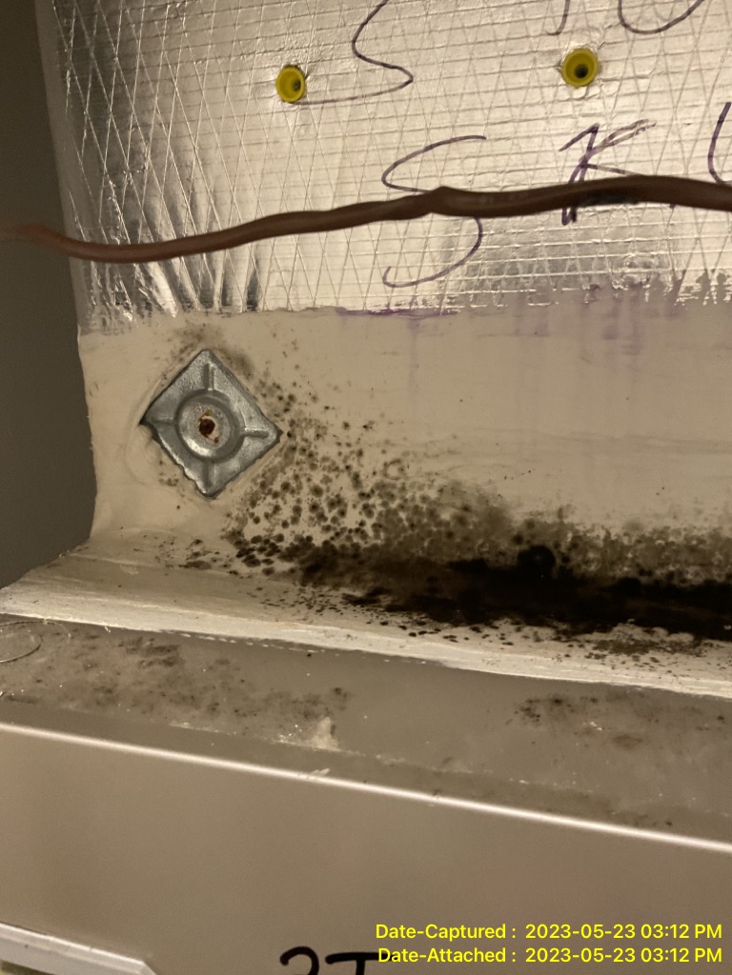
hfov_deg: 48.2
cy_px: 488
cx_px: 366
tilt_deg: -16.2
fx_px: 818
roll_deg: +0.4
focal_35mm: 29
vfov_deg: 61.7
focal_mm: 3
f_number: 1.8
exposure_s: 1/60
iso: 160
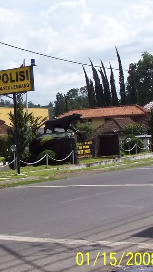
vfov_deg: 23.7
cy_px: 146
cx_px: -19
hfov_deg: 13.2
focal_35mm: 90
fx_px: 649
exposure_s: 1/750
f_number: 4.5
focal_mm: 9.3
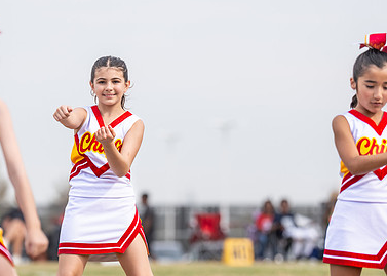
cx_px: 102
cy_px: 151
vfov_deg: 4.4
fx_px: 3604
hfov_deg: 6.1
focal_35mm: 328
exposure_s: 1/1600
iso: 160
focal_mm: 150
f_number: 2.8
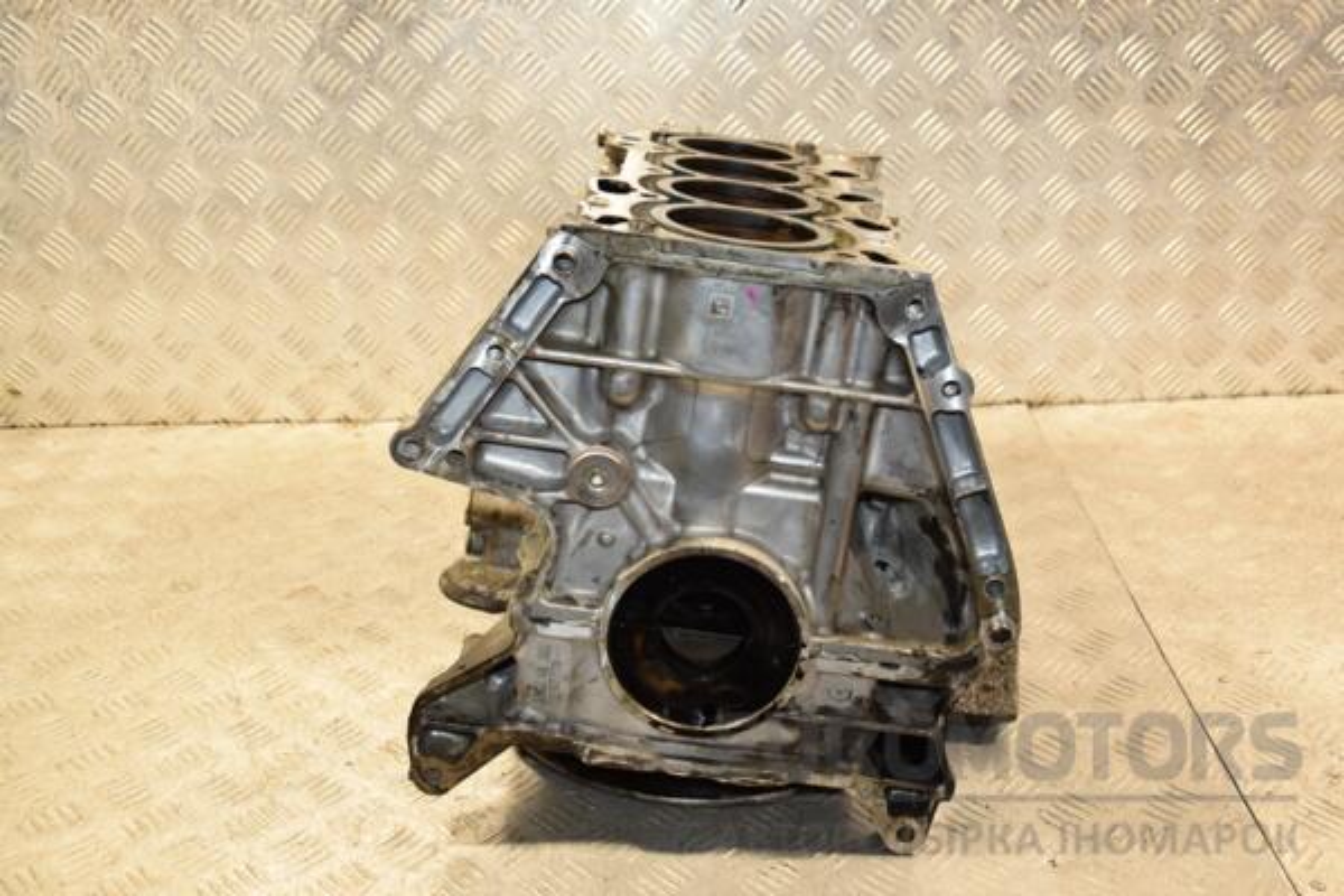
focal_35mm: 39
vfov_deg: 34.2
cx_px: 672
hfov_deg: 49.6
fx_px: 1456
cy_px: 448
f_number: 5
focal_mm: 26
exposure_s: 1/125
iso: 800
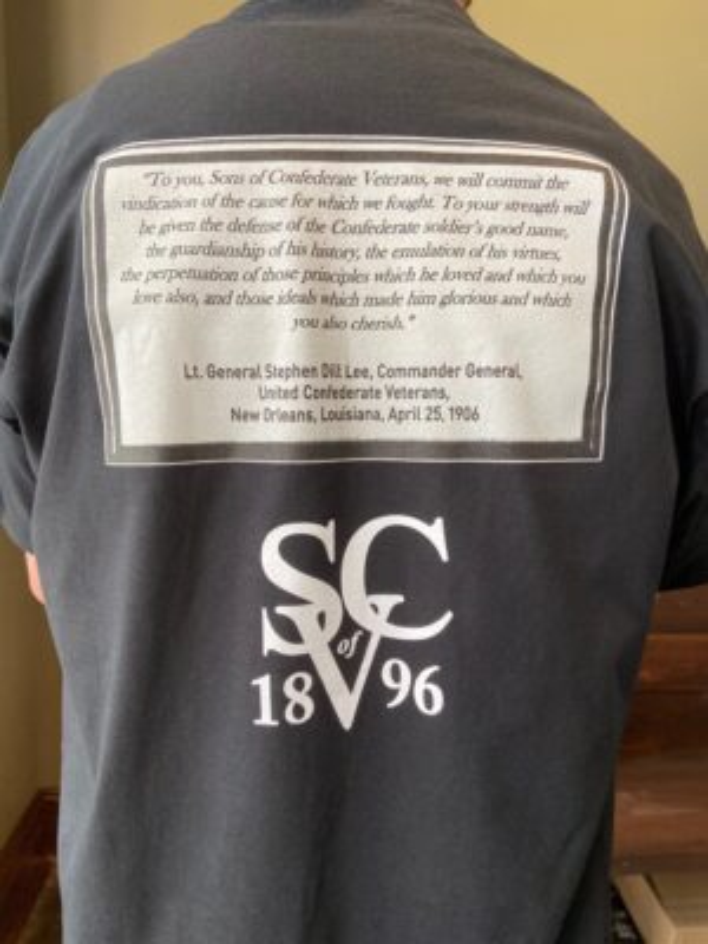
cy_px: 472
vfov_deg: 67.3
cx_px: 354
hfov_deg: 53.1
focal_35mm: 26
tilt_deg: -7.9
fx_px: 709
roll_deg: -0.5
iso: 125
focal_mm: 4.25
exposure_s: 1/121
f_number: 1.8
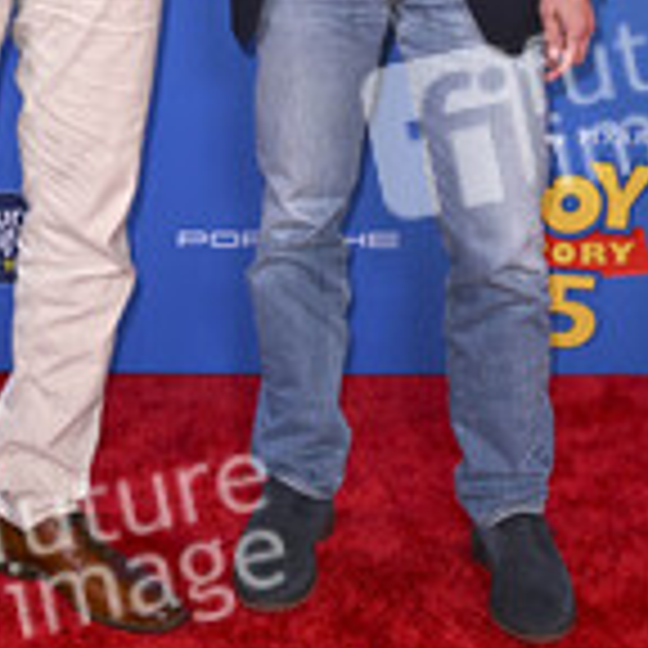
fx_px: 2097
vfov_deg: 16.9
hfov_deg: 17.5
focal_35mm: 99
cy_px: -112
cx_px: 184
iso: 1250
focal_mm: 42
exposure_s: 1/250
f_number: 6.3
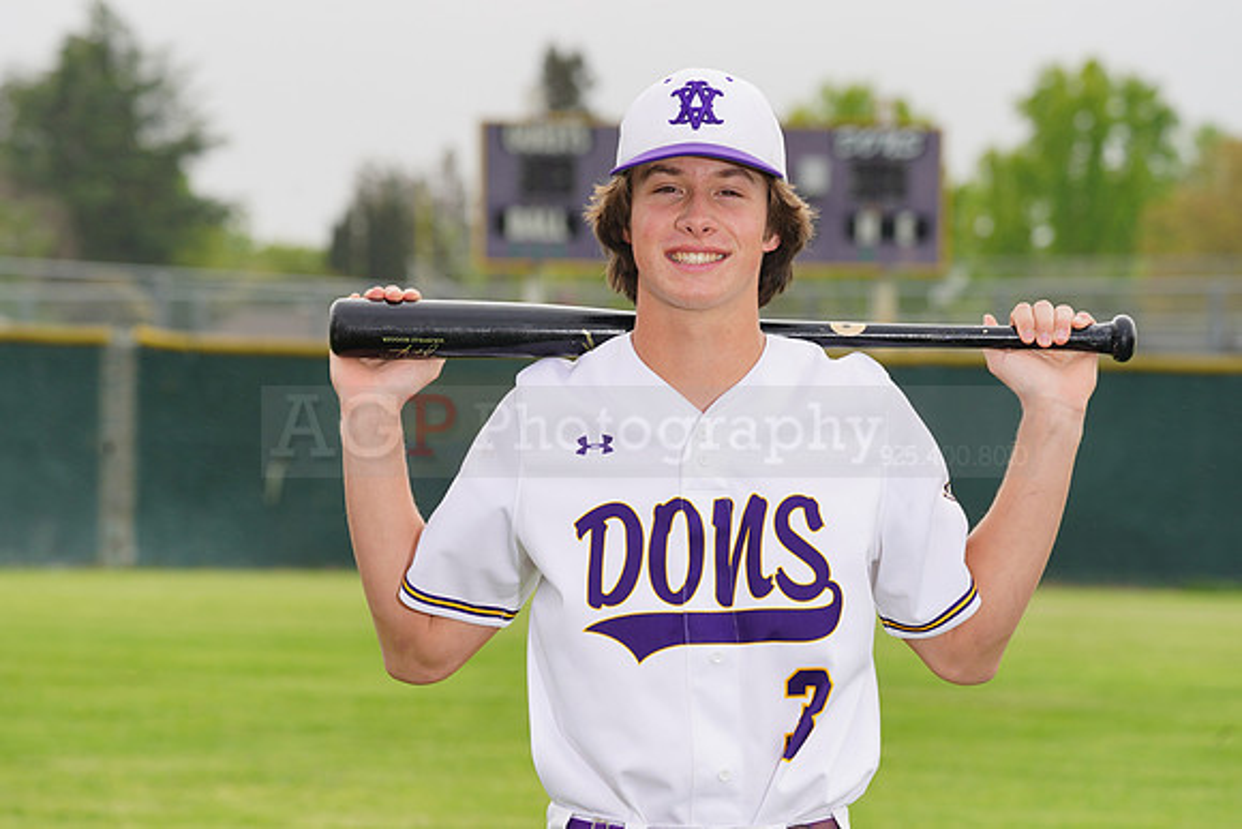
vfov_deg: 7.2
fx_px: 6556
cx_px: 621
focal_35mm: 190
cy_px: 414
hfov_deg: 10.8
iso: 160
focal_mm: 190
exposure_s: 1/250
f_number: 9
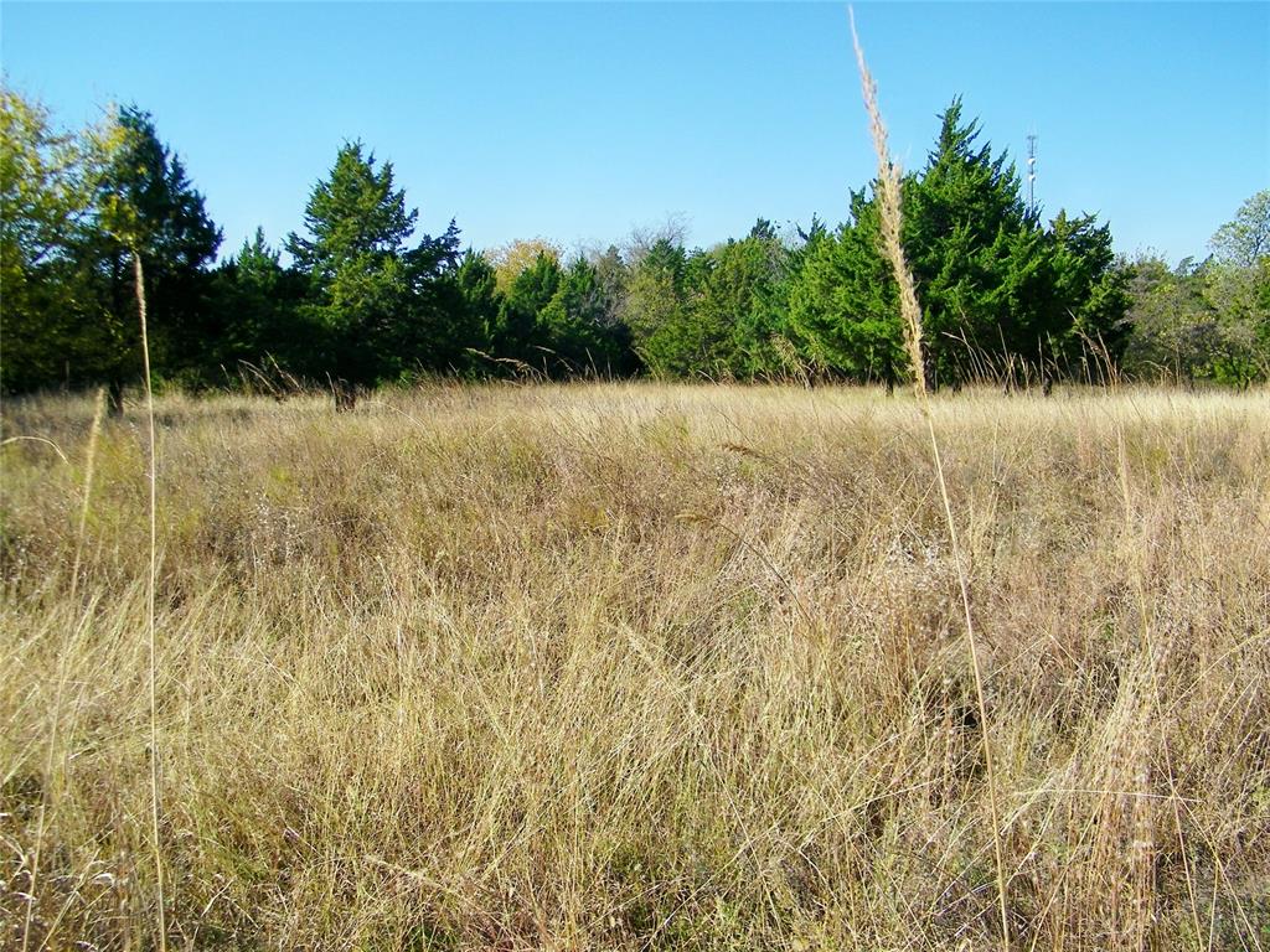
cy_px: 476
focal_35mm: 30
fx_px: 1101
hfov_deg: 60.0
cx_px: 635
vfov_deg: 46.8
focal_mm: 5.4
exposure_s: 1/200
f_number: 7.2
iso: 80
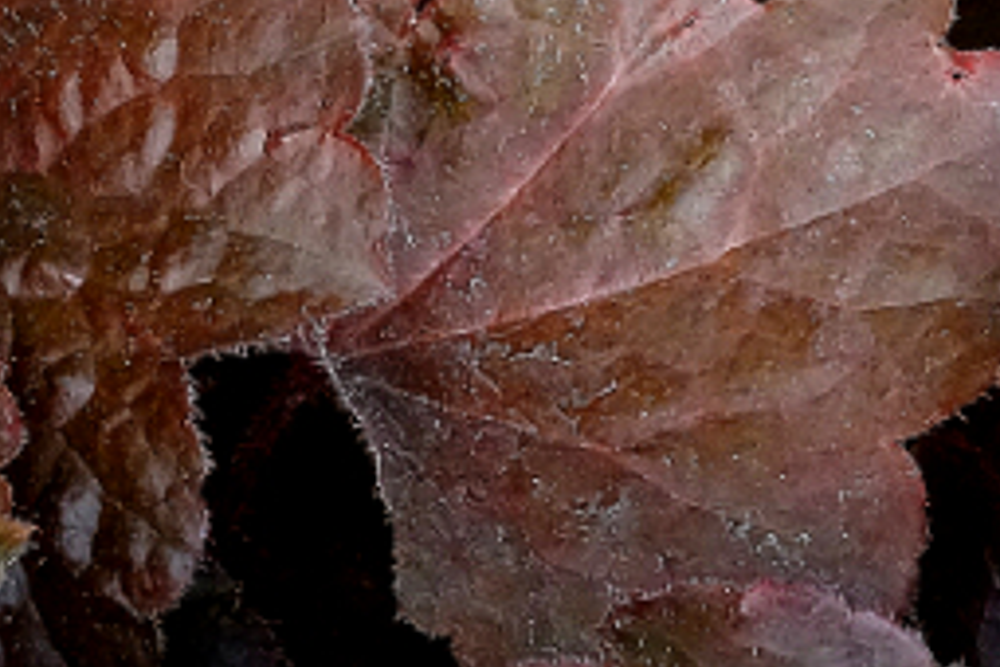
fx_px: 19582
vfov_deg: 1.9
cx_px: 498
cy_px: -39
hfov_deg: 2.9
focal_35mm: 705
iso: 1600
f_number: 10
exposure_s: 1/160
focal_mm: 100
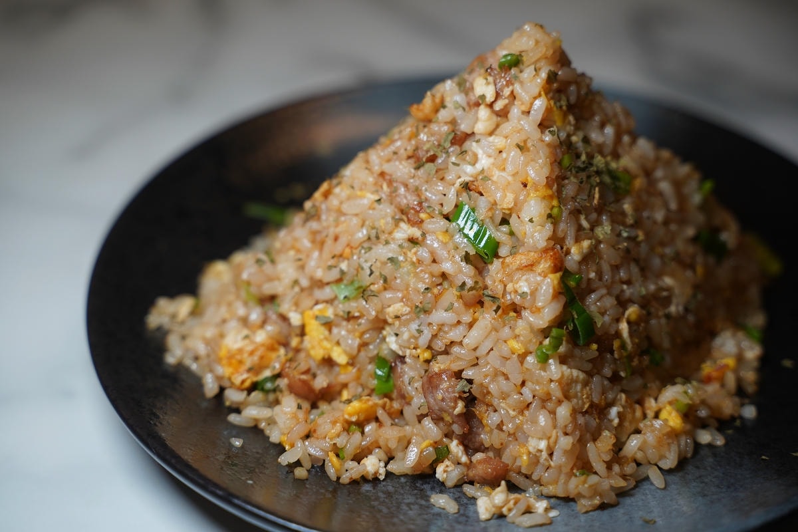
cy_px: 266
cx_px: 399
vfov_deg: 18.9
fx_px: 1596
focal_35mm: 72
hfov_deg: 28.1
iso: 160
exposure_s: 1/80
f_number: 4
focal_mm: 72
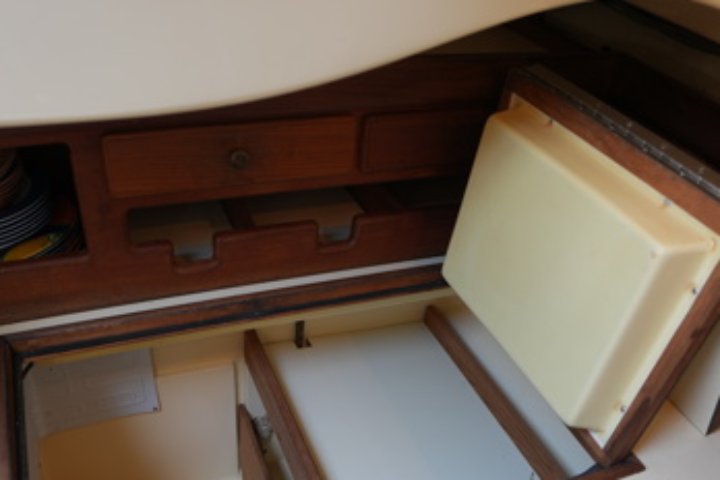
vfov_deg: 40.4
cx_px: 339
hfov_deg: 60.2
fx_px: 620
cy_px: 391
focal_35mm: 31
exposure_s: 1/50
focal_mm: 12
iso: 100
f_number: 2.2
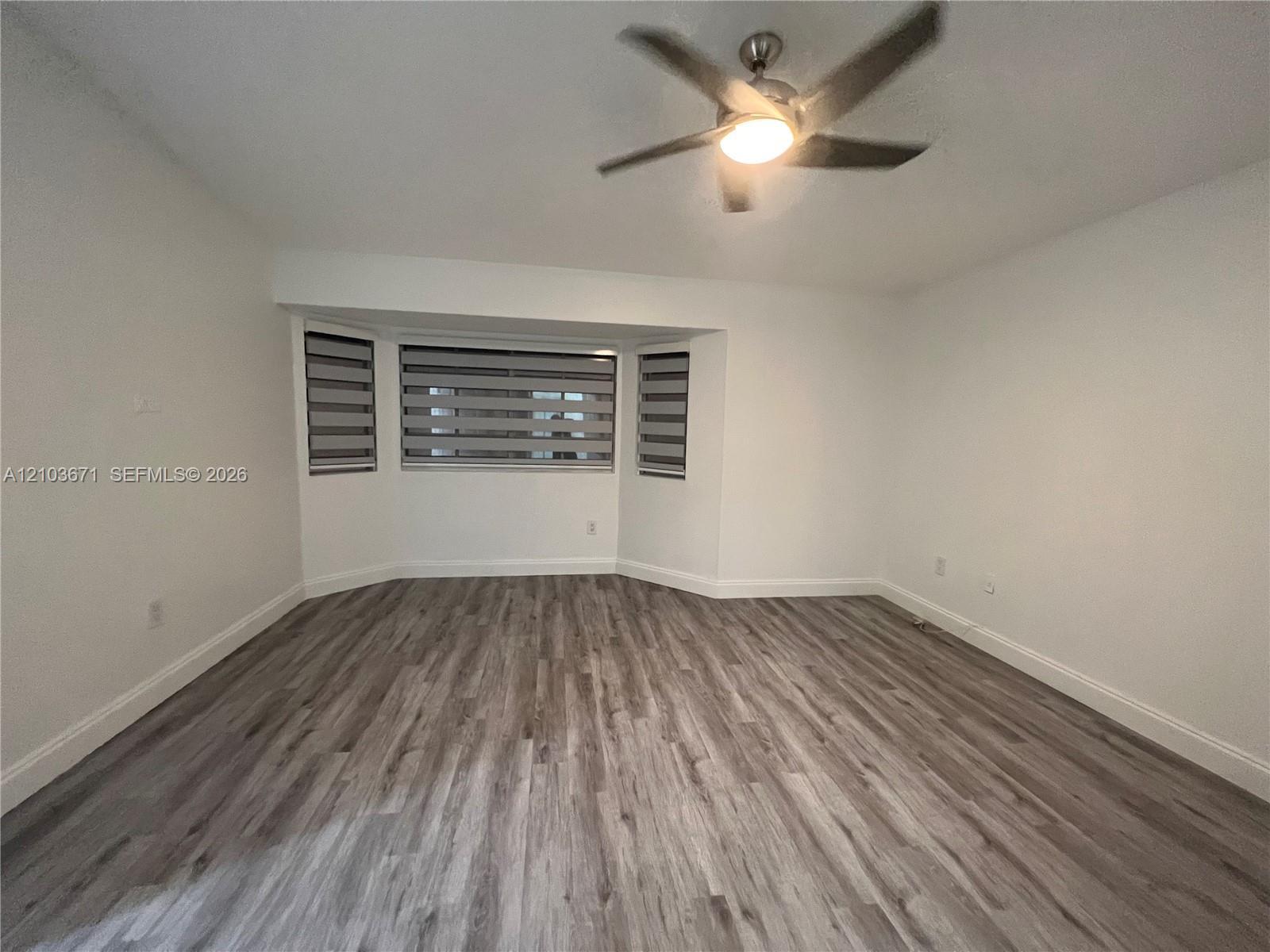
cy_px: 476
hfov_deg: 106.2
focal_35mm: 13
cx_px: 635
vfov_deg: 89.9
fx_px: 477
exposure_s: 1/60
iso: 500
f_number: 1.8
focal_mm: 1.57
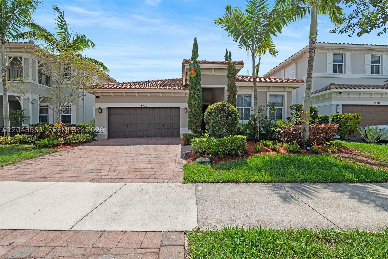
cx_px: 194
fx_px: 151
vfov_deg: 81.3
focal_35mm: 14
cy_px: 130
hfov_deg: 104.2
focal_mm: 14
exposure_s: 1/250
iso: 100
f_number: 9
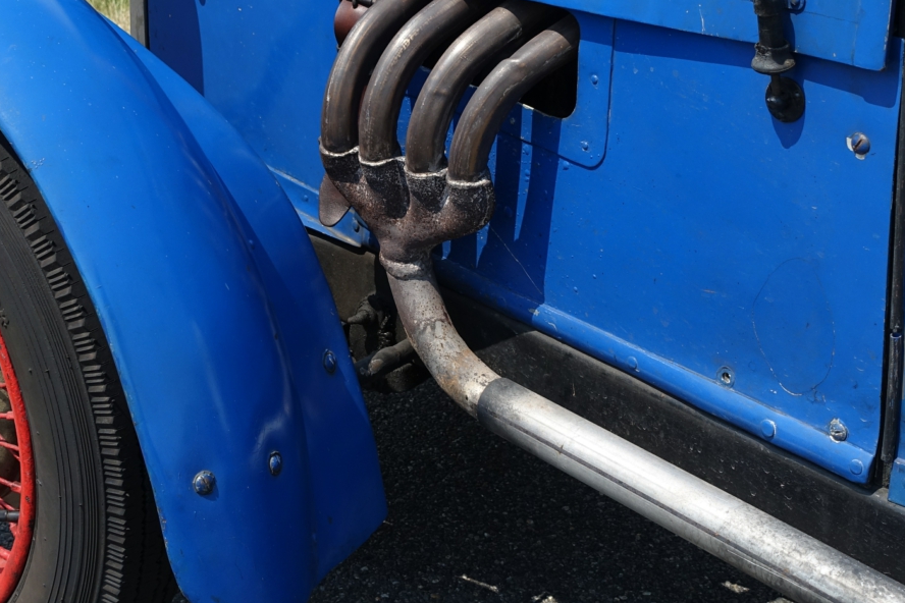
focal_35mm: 62
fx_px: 1558
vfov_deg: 21.8
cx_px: 462
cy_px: 181
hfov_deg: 32.4
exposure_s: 1/100
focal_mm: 12.35
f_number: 4
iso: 125
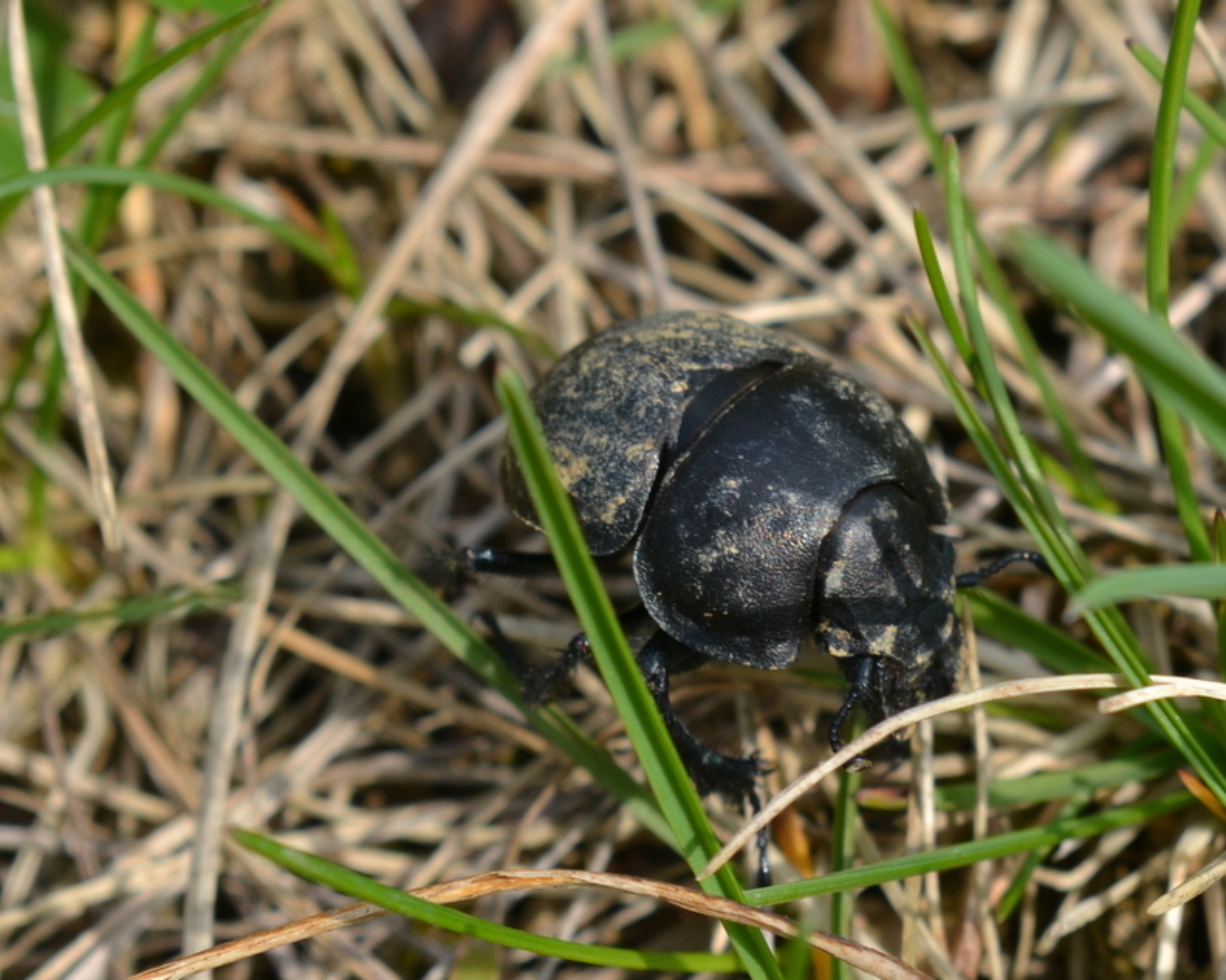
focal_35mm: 94
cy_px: 494
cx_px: 660
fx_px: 3394
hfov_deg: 20.5
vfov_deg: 16.4
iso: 100
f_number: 8
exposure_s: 1/200
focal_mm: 55
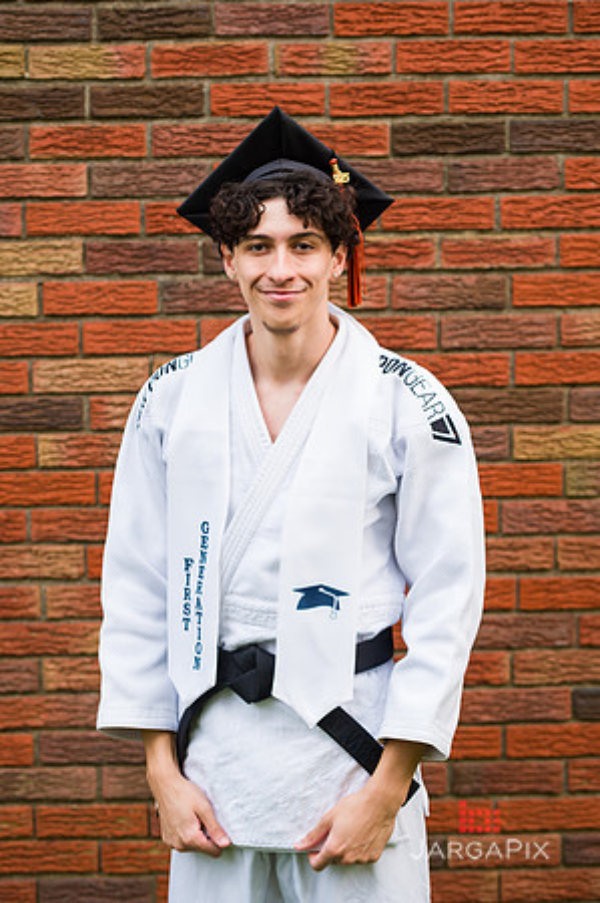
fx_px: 2756
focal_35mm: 110
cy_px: 452
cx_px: 300
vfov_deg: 18.6
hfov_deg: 12.4
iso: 200
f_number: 3.2
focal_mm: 110
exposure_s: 1/640
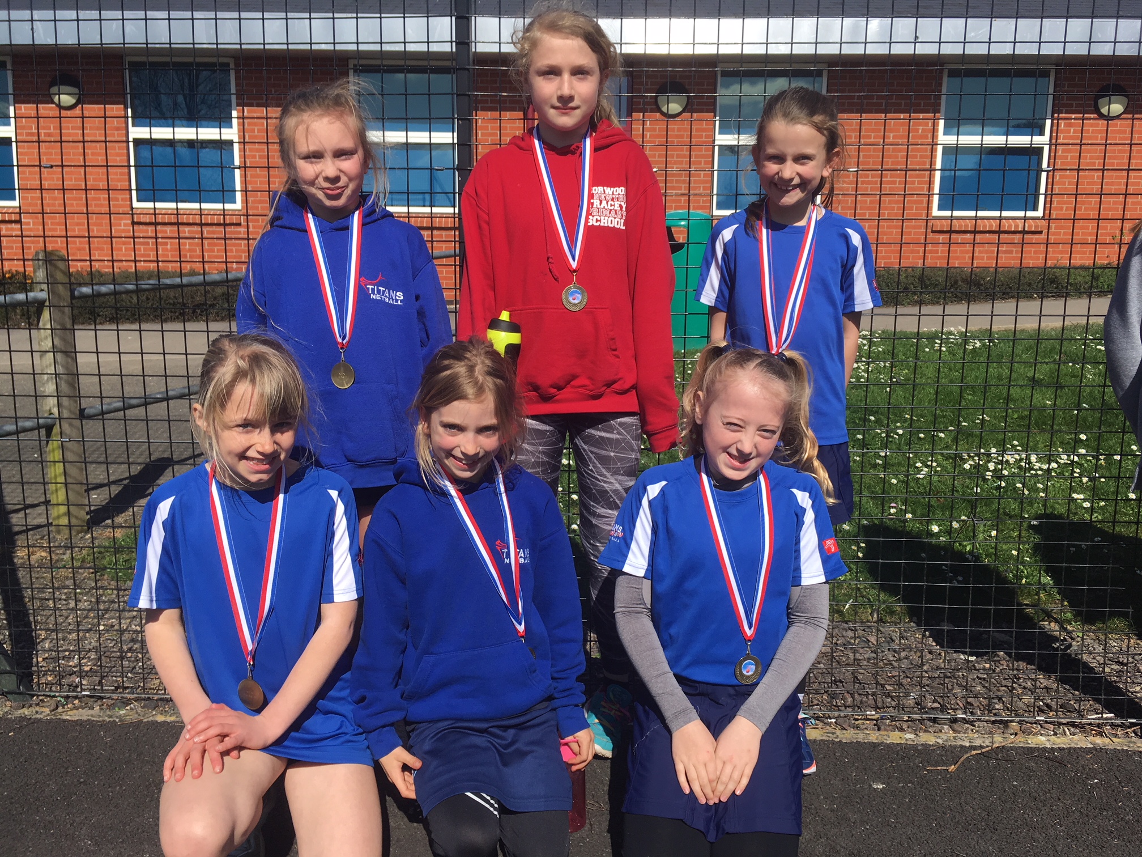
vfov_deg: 48.2
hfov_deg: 61.7
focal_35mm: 29
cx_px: 571
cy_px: 428
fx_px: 957
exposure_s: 1/1789
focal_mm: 4.15
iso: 25
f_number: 2.2
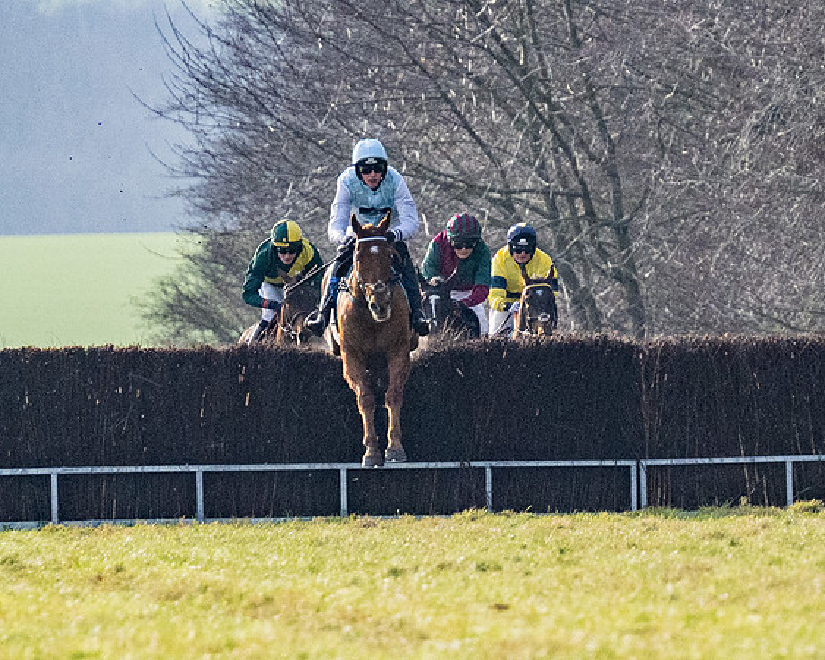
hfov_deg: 1.9
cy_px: 305
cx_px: 654
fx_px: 24961
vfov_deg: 1.5
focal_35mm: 1023
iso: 800
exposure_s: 1/6400
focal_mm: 230
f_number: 4
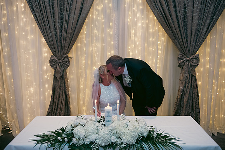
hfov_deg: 55.8
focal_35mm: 34
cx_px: 112
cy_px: 75
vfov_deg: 38.9
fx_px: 213
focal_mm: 34
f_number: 3.5
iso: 800
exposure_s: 1/160
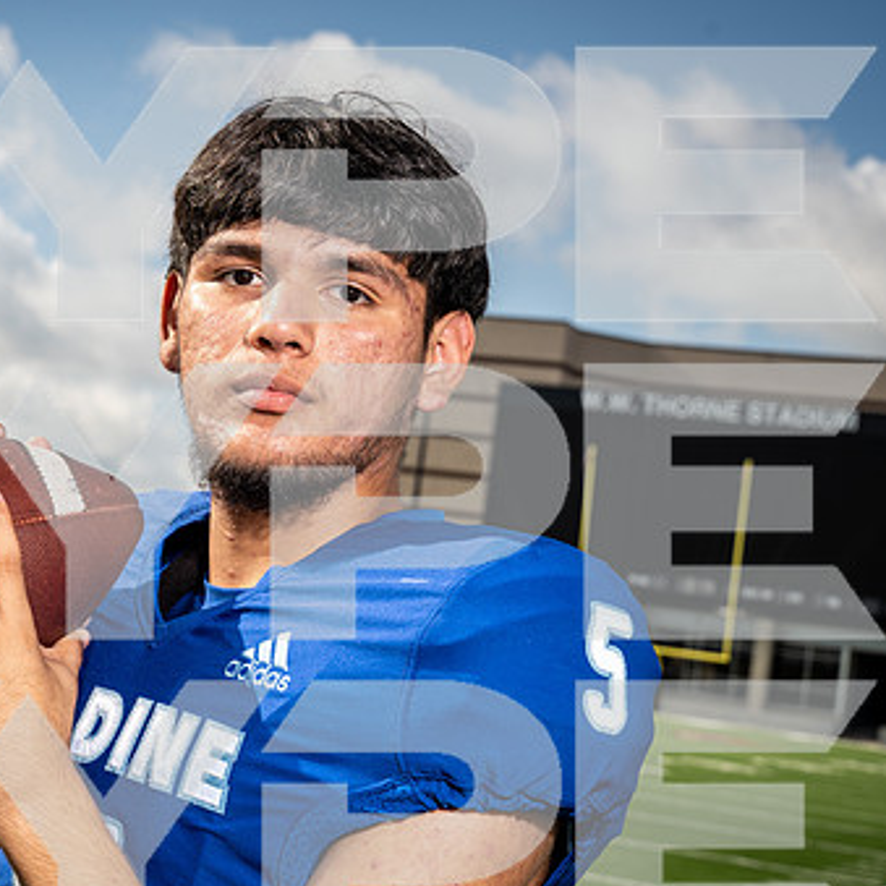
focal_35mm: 83
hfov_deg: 20.7
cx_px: 220
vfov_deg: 20.9
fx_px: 2403
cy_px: 503
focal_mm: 57
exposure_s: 1/250
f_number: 8
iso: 125
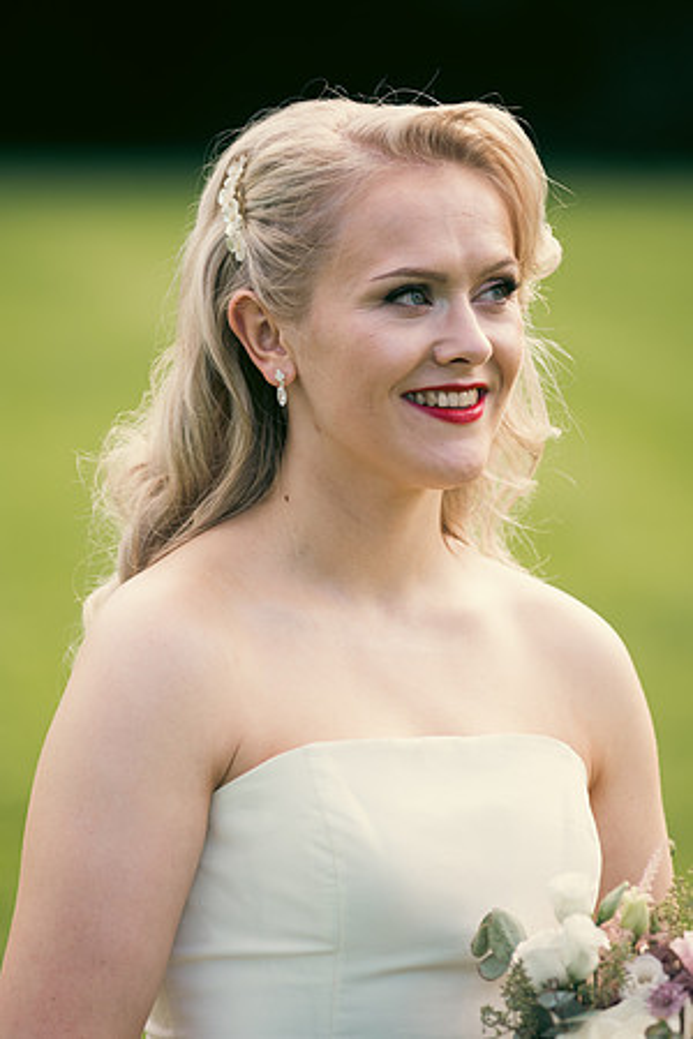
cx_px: 346
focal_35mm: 200
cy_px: 520
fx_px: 5775
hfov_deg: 6.9
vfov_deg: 10.3
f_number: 3.5
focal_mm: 200
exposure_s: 1/320
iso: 125
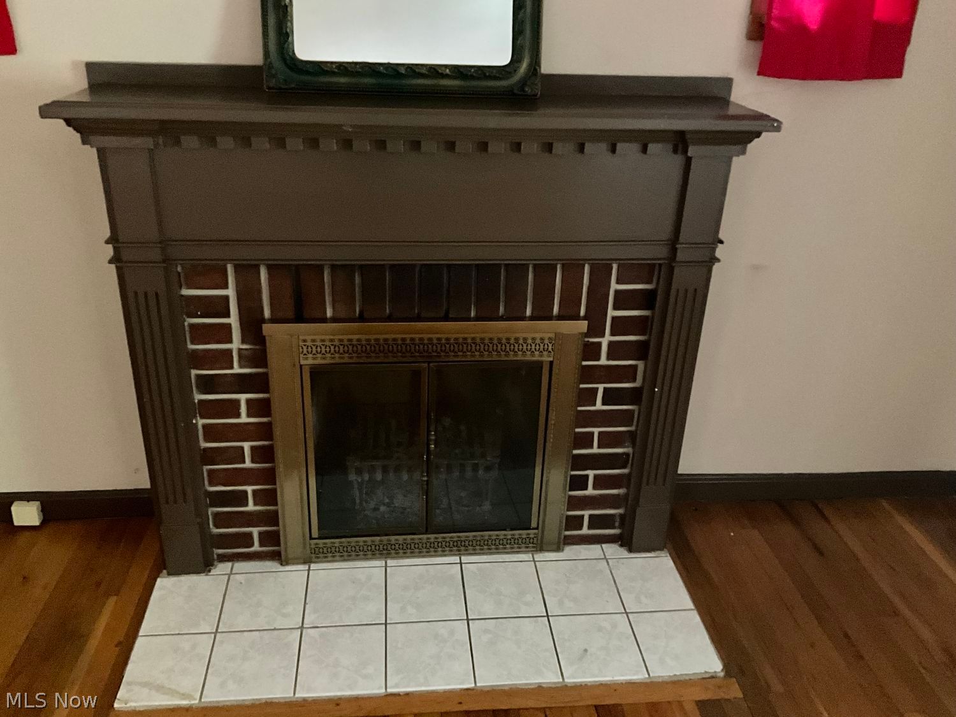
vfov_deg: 48.2
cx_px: 478
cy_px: 358
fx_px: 801
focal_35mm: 29
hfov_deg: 61.7
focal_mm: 3
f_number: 1.8
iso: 640
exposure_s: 1/21
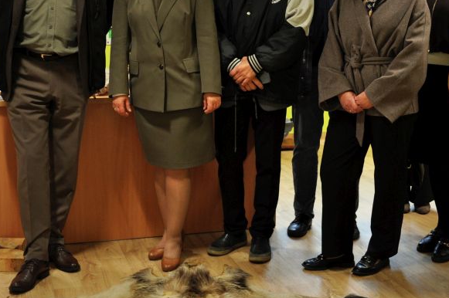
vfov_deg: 21.8
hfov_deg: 32.4
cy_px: 115
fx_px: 772
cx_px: 256
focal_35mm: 62
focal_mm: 20
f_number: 3.8
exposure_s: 1/40
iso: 320
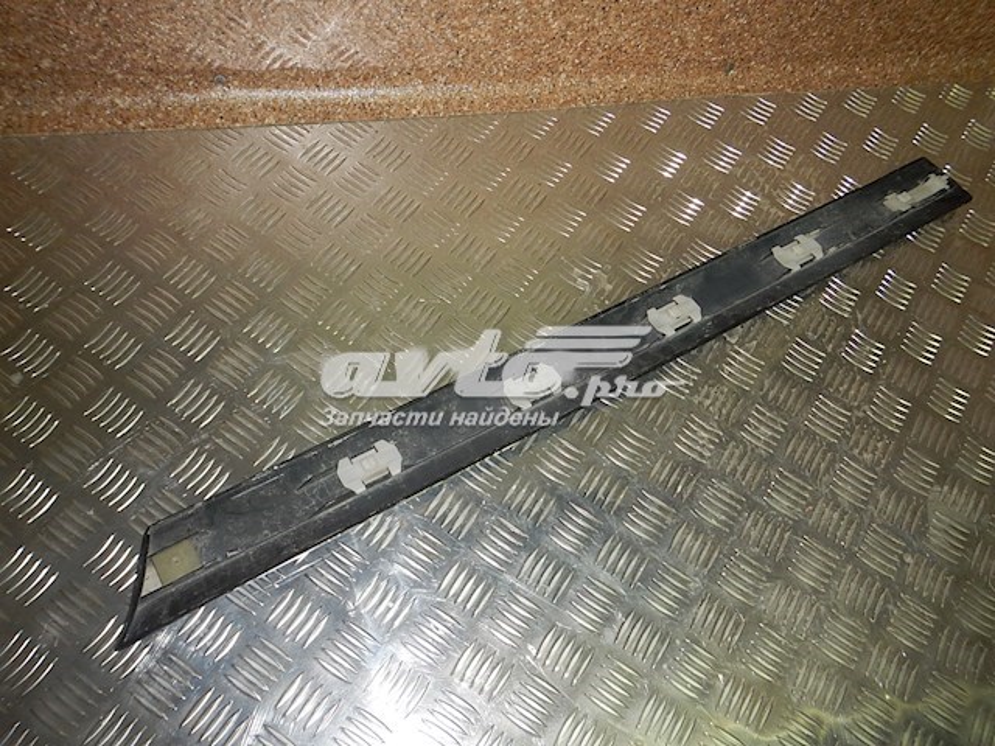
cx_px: 498
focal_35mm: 28
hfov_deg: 63.4
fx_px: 805
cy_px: 373
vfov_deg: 49.7
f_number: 3.9
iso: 200
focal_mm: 5
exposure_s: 1/30
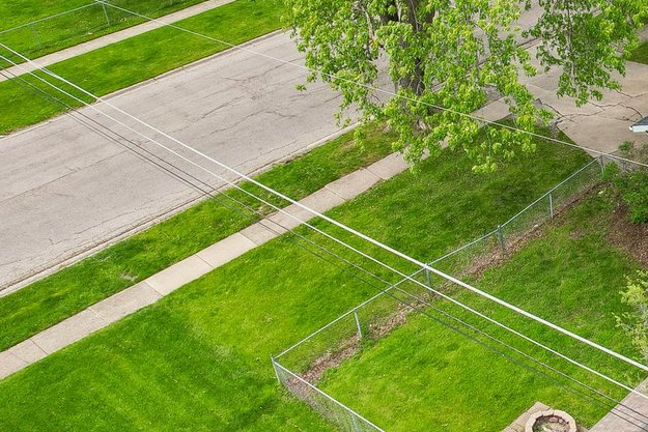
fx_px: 1026
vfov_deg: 23.7
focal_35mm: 57
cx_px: 756
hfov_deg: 30.4
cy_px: 144
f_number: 2.8
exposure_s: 1/640
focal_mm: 8.4
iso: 110
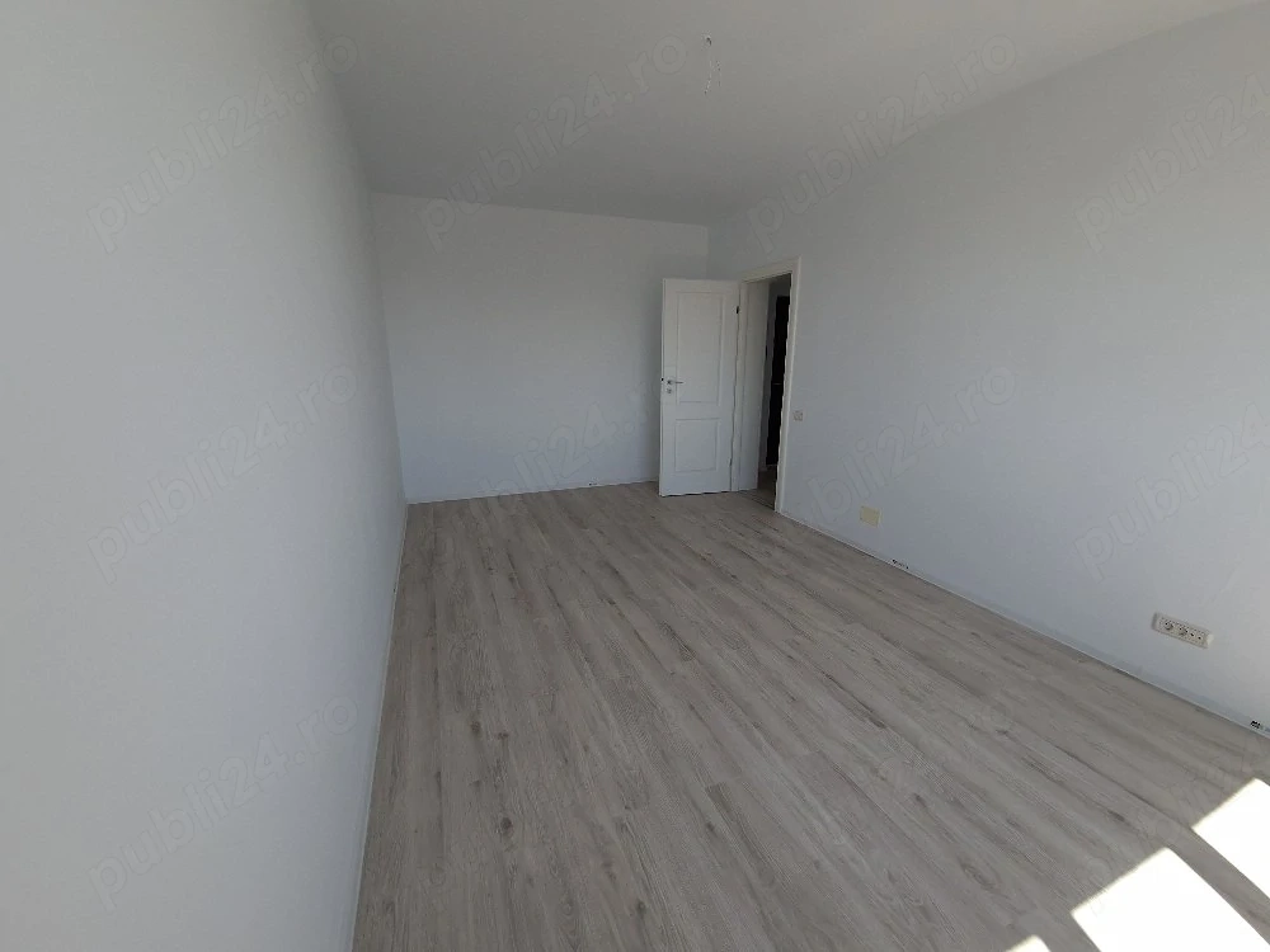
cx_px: 635
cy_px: 476
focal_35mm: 13
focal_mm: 2.2
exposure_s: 1/256
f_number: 2.2
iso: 50
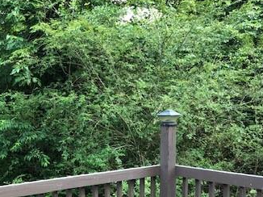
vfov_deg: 26.0
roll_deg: +2.7
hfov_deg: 32.6
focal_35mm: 55
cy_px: 159
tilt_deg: -7.2
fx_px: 418
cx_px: 10
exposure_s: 1/120
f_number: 1.8
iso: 40
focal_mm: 4
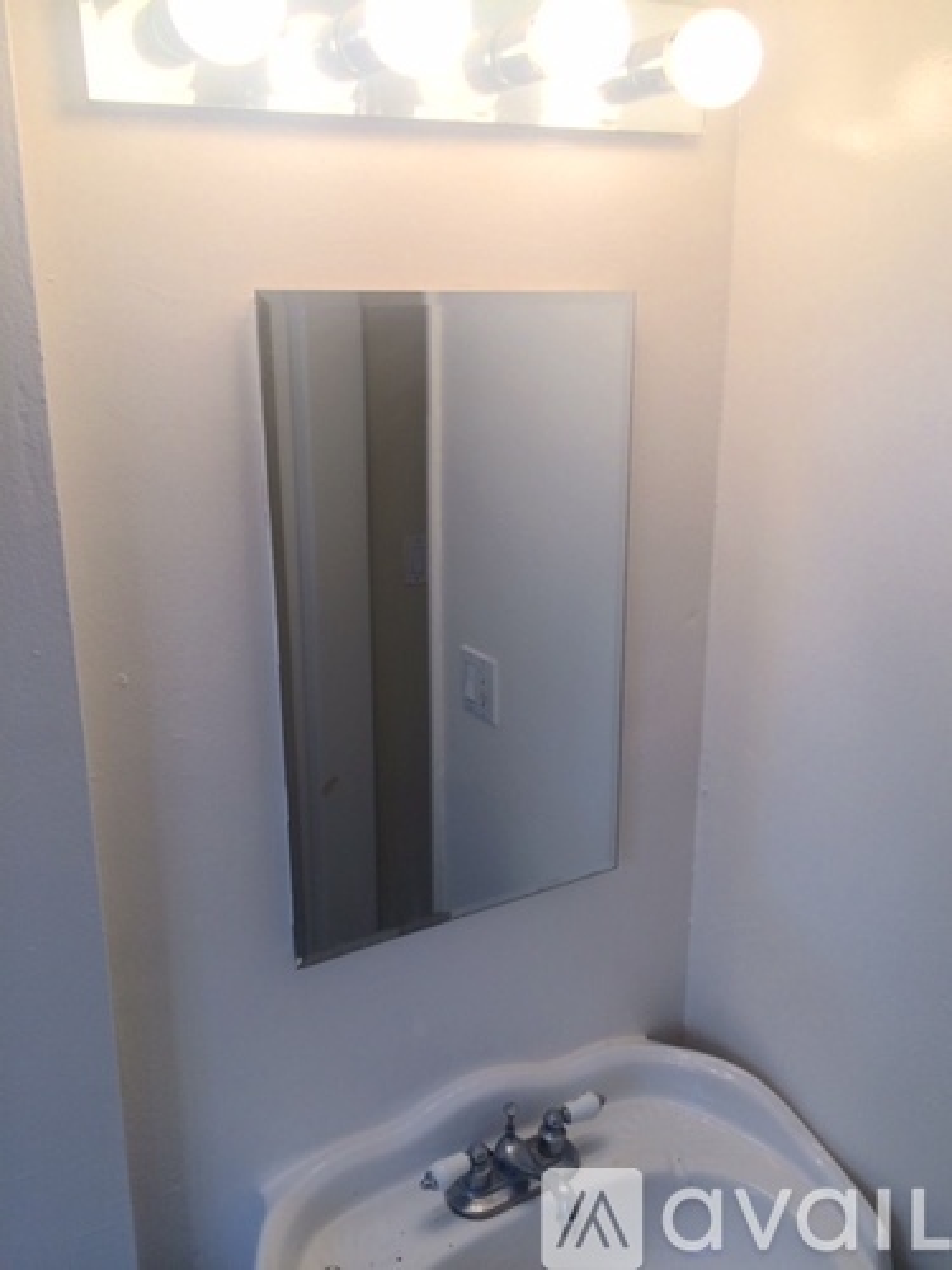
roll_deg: +1.4
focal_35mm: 29
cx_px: 476
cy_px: 635
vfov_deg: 61.7
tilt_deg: -16.1
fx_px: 1063
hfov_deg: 48.2
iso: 32
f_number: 2.2
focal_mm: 4.15
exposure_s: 1/214
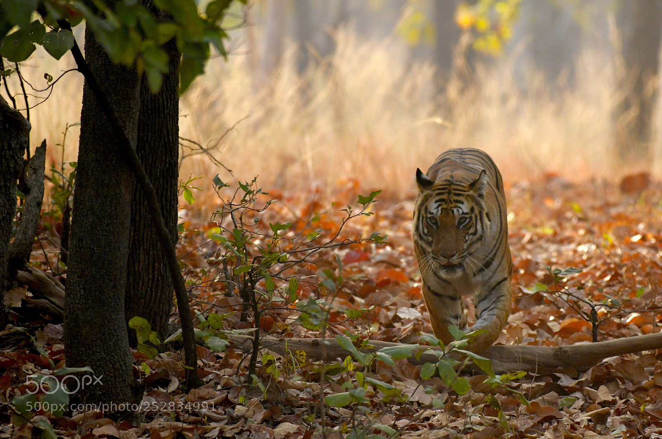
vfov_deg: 2.7
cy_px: 220
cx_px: 331
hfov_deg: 4.1
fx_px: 9179
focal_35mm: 500
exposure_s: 1/800
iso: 1600
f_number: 5.6
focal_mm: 500
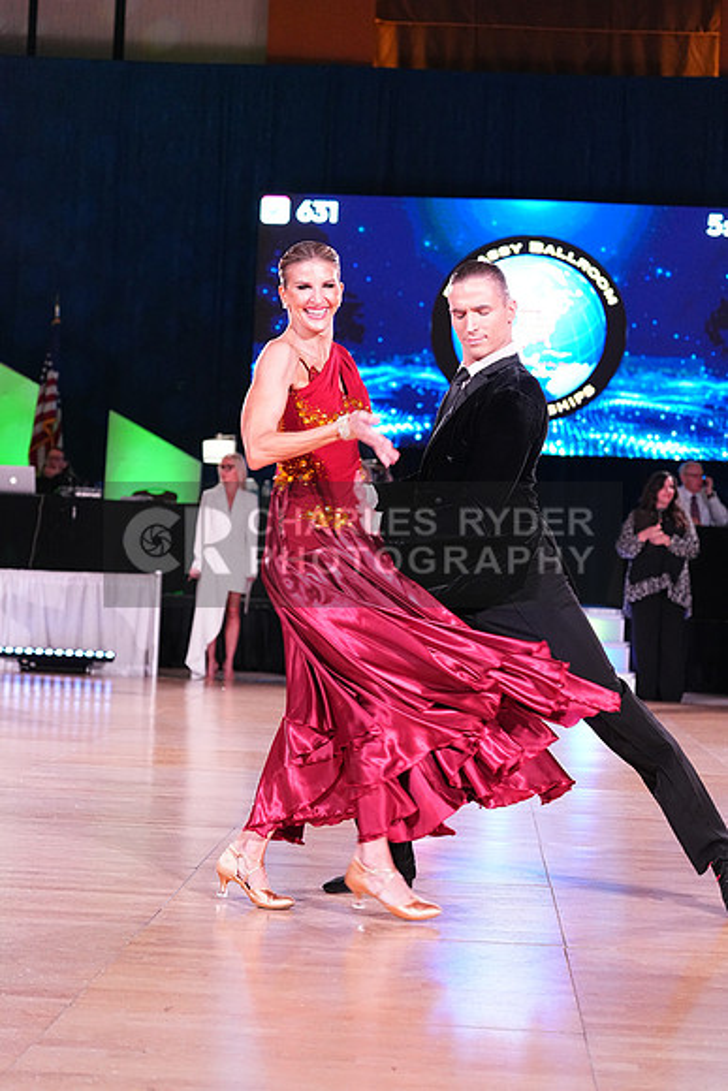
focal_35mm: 70
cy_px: 546
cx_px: 364
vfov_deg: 28.8
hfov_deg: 19.5
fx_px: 2122
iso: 3200
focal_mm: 70
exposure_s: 1/250
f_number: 4
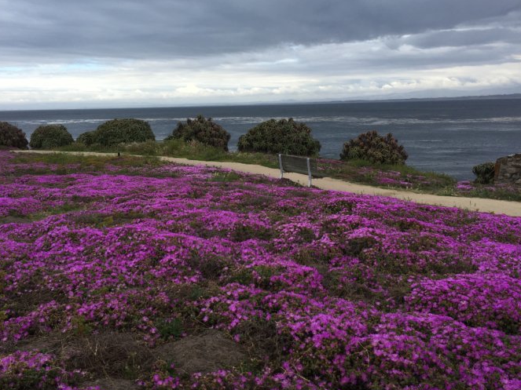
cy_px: 168
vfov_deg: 40.6
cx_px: 244
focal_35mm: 35
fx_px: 527
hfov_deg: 52.6
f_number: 2.2
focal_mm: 4.15
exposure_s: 1/1183
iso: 25
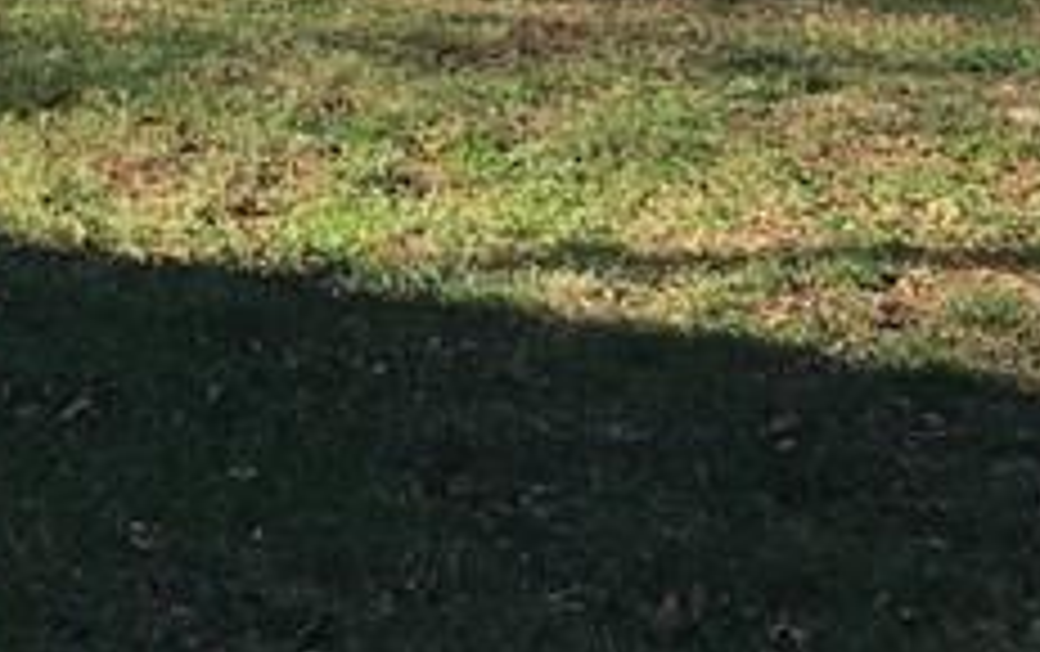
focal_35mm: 136
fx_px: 3859
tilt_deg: +5.8
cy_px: -922
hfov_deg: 15.2
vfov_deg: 8.8
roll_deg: +0.1
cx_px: 81
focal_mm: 4.15
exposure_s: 1/646
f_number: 2.2
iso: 25
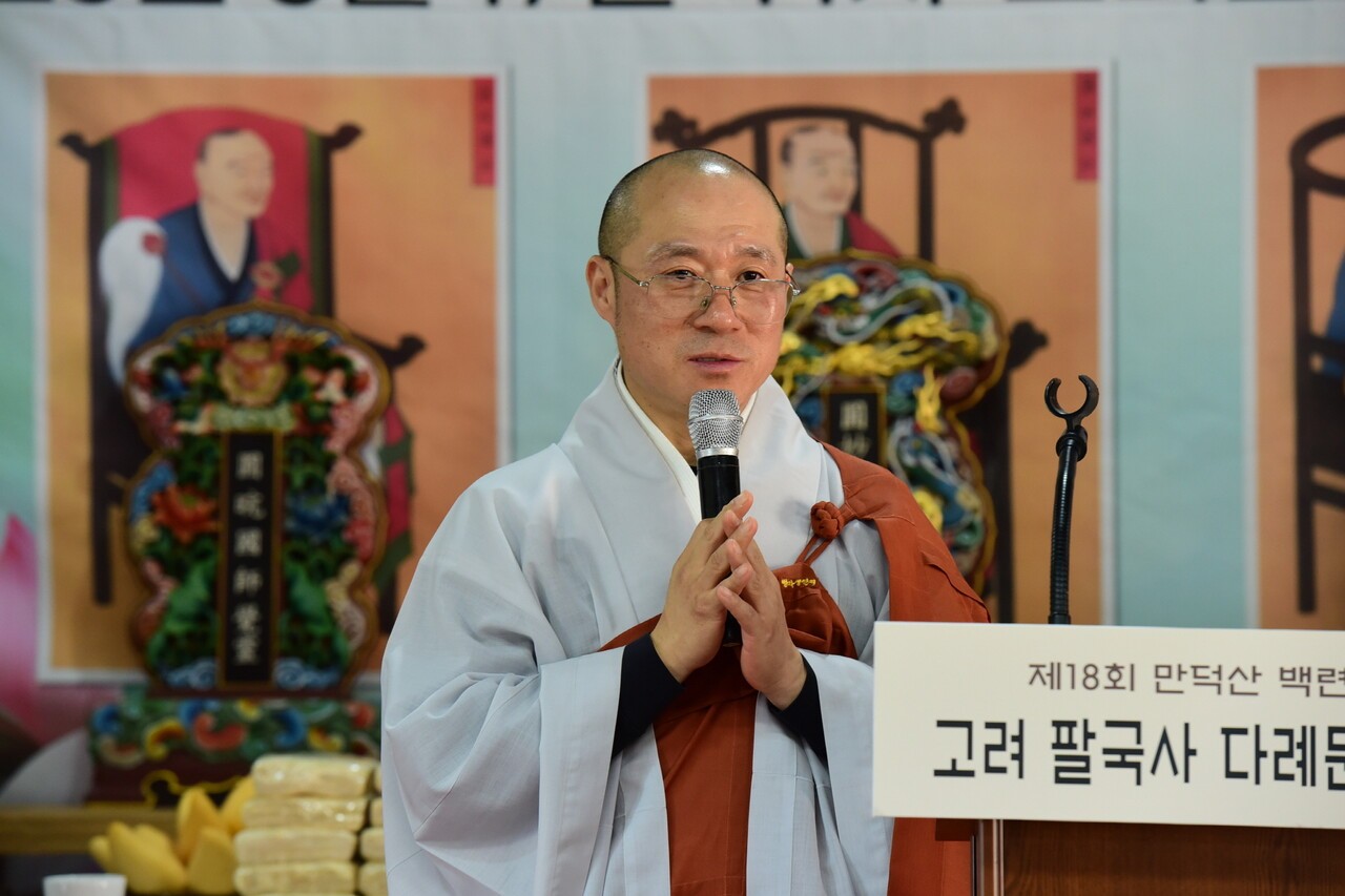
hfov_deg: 13.7
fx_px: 5603
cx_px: 672
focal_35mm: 150
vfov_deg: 9.1
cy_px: 448
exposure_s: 1/160
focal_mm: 150
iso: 2000
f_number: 5
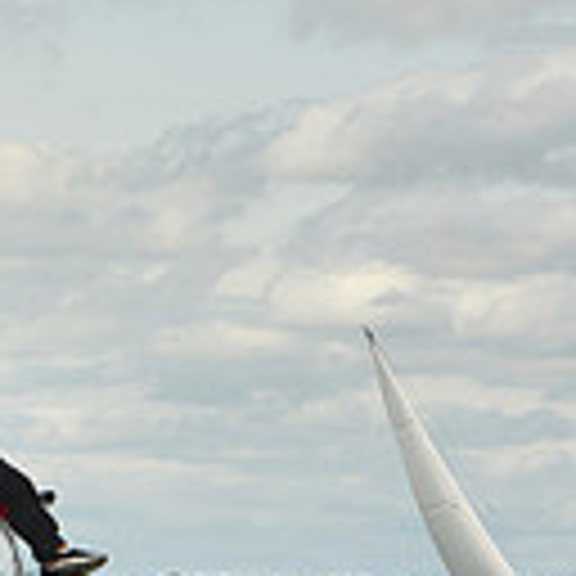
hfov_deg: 4.5
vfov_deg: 4.5
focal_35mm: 385
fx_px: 7248
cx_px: -207
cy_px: 497
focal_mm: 100
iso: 250
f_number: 10
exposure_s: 1/800
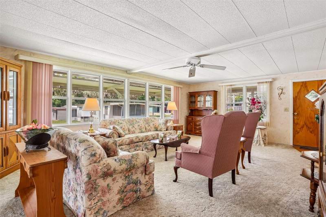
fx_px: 154
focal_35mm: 17
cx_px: 163
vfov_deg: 70.4
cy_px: 108
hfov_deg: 93.3
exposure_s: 1/30
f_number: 9
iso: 320
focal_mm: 17
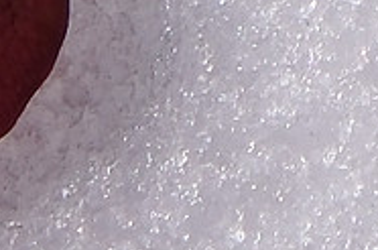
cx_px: -63
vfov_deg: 3.6
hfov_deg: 5.5
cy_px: 64
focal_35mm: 375
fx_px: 3927
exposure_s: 1/640
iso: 125
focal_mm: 80
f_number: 9
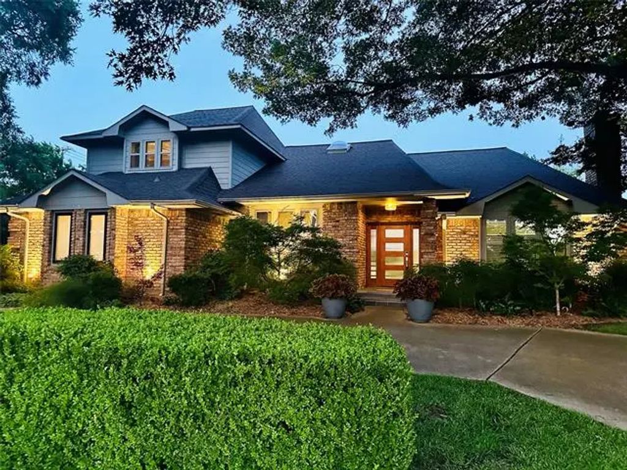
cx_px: 314
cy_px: 235
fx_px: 435
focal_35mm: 24
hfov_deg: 71.6
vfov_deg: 56.8
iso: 1000
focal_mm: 6.86
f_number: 1.78
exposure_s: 1/40
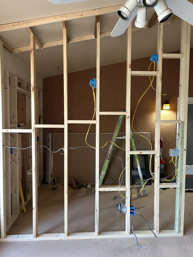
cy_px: 128
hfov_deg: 53.1
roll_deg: -1.9
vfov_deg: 67.3
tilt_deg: -3.0
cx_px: 96
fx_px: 193
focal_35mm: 26
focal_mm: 5.7
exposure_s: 1/60
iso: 320
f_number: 1.5
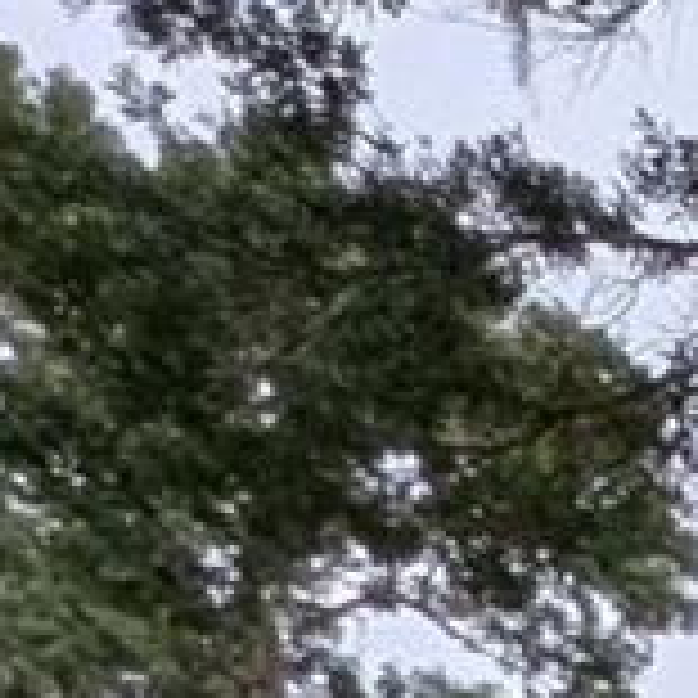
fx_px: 2692
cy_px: 2333
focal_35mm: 118
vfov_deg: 9.6
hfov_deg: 7.5
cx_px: 3031
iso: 48
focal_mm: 1.95
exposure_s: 1/984
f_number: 2.2
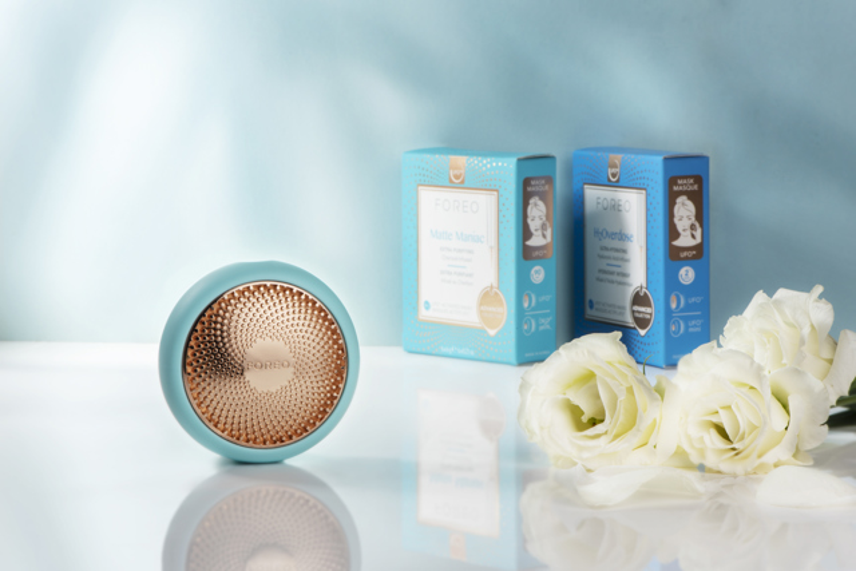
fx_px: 2497
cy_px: 286
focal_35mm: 105
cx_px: 428
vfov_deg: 13.0
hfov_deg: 19.5
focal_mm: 105
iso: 100
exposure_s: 1/125
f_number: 36
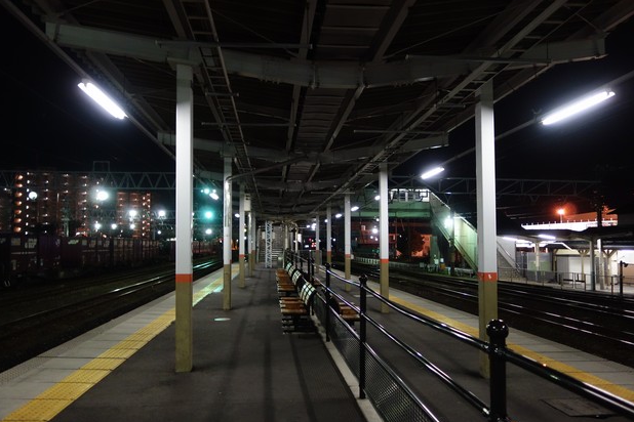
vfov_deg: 45.0
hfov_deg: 63.6
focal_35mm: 29
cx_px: 307
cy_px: 218
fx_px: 511
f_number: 1.8
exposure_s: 1/30
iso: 800
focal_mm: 10.4
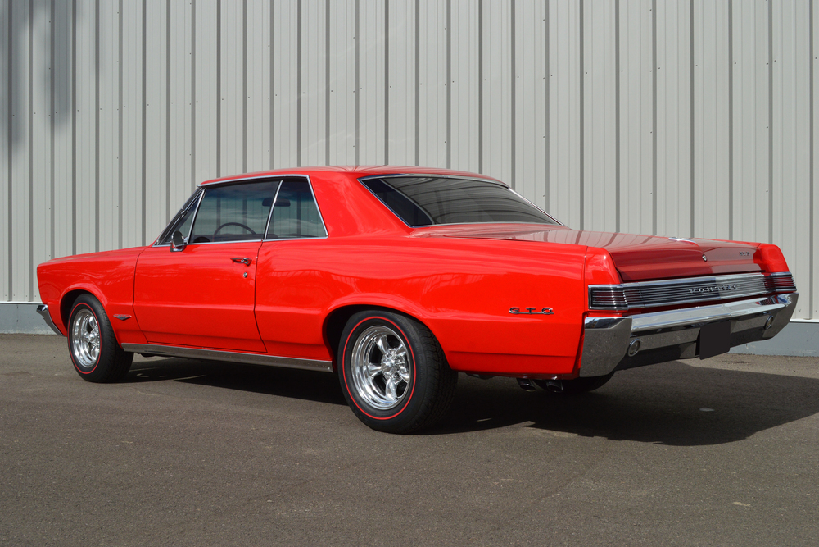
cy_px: 274
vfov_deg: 31.9
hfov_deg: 46.4
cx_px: 410
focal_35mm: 42
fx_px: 956
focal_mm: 28
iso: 320
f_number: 11
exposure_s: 1/500
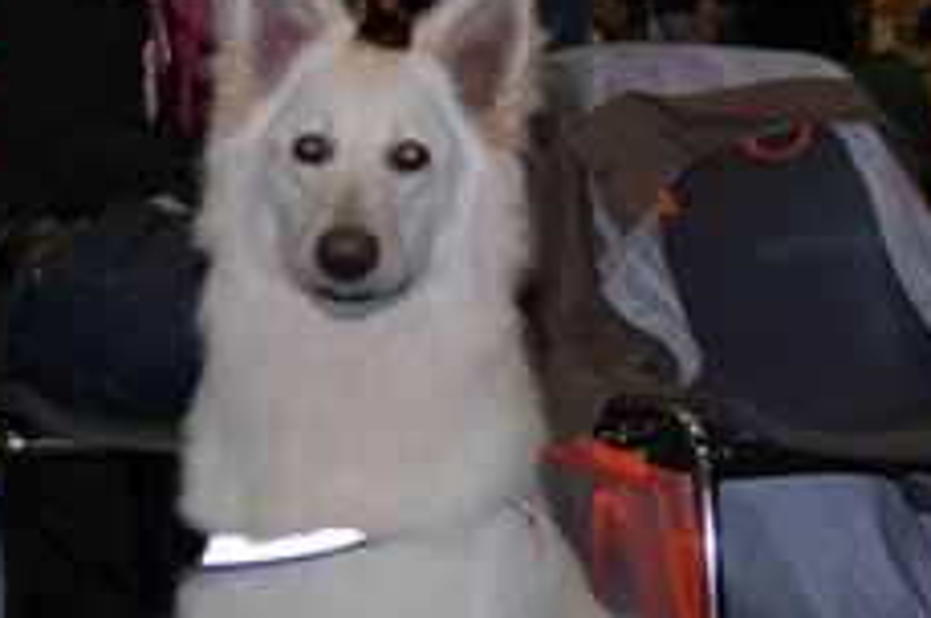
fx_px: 3254
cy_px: 386
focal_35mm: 126
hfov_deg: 16.3
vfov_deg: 10.8
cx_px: 594
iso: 400
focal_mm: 30
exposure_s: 1/60
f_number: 4.2
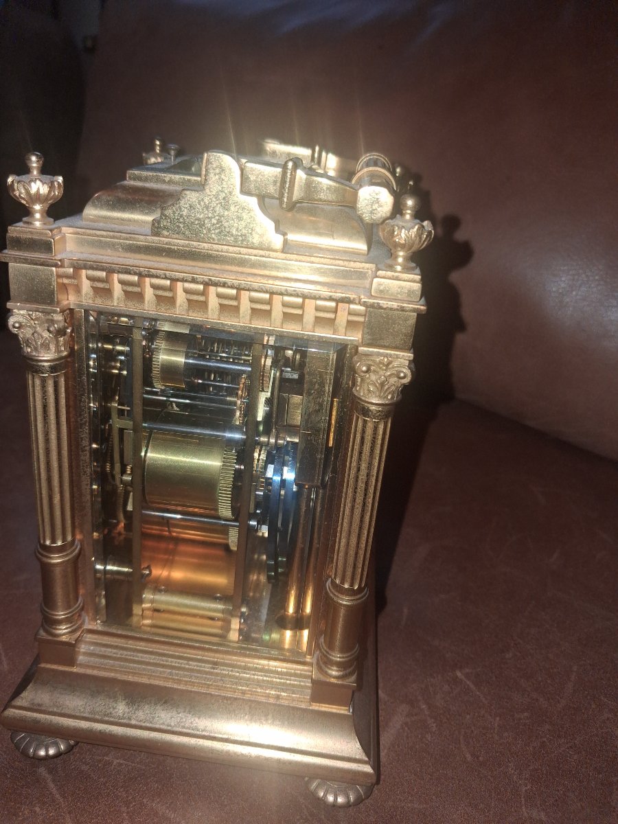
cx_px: 309
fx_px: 643
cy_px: 412
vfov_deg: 65.3
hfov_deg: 51.4
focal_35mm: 27
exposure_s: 1/100
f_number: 1.8
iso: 64
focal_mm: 4
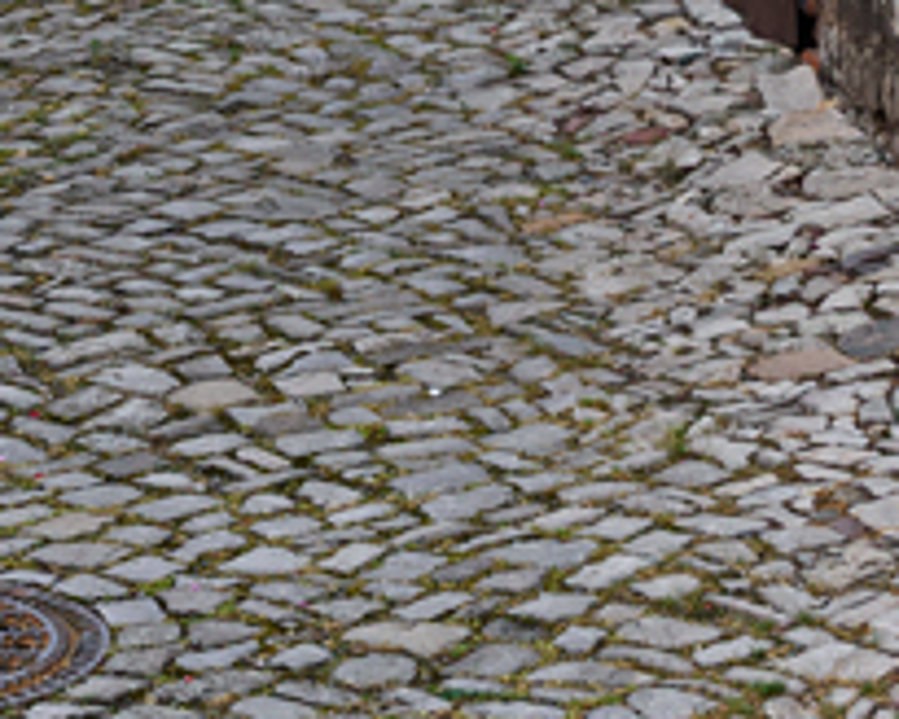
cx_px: 64
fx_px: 4018
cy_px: -1223
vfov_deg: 8.9
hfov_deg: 12.7
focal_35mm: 151
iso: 200
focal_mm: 22
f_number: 8
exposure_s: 1/400
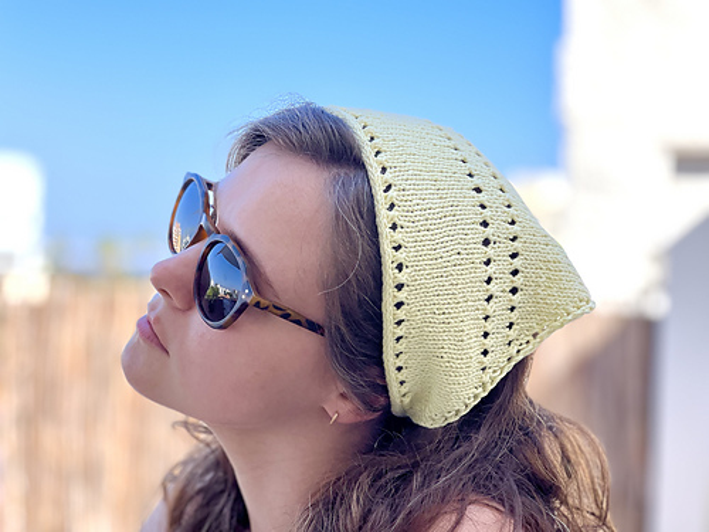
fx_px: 1577
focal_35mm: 77
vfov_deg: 19.1
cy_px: 266
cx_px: 354
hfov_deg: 25.3
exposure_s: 1/208
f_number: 2.8
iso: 25
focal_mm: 9
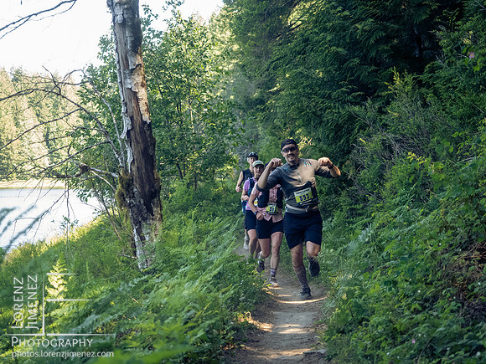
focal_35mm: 80
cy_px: 182
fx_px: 1123
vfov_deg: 18.4
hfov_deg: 24.4
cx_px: 243
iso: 3200
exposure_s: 1/1000
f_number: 2.8
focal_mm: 40
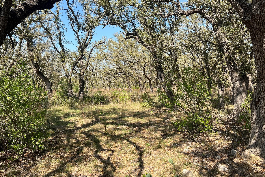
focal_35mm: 28
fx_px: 206
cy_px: 79
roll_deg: +0.3
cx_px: 131
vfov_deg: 46.3
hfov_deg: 65.5
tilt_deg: -0.5
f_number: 1.5
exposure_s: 1/1751
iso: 50
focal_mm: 5.7
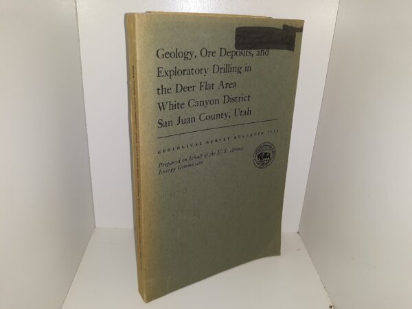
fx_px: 333
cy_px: 154
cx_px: 206
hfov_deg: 63.4
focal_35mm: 28
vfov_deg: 49.7
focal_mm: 3.7
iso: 40
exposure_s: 1/150
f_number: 1.7
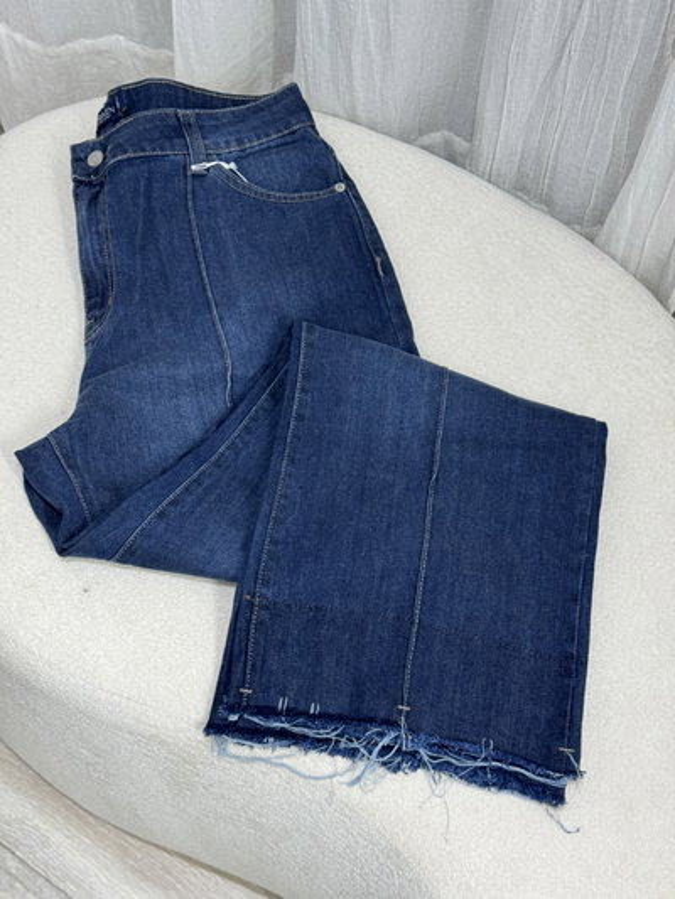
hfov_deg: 30.3
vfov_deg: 39.6
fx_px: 1247
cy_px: 450
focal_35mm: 48
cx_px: 338
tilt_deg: -62.7
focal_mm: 6.76
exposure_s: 1/50
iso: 80
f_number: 1.78
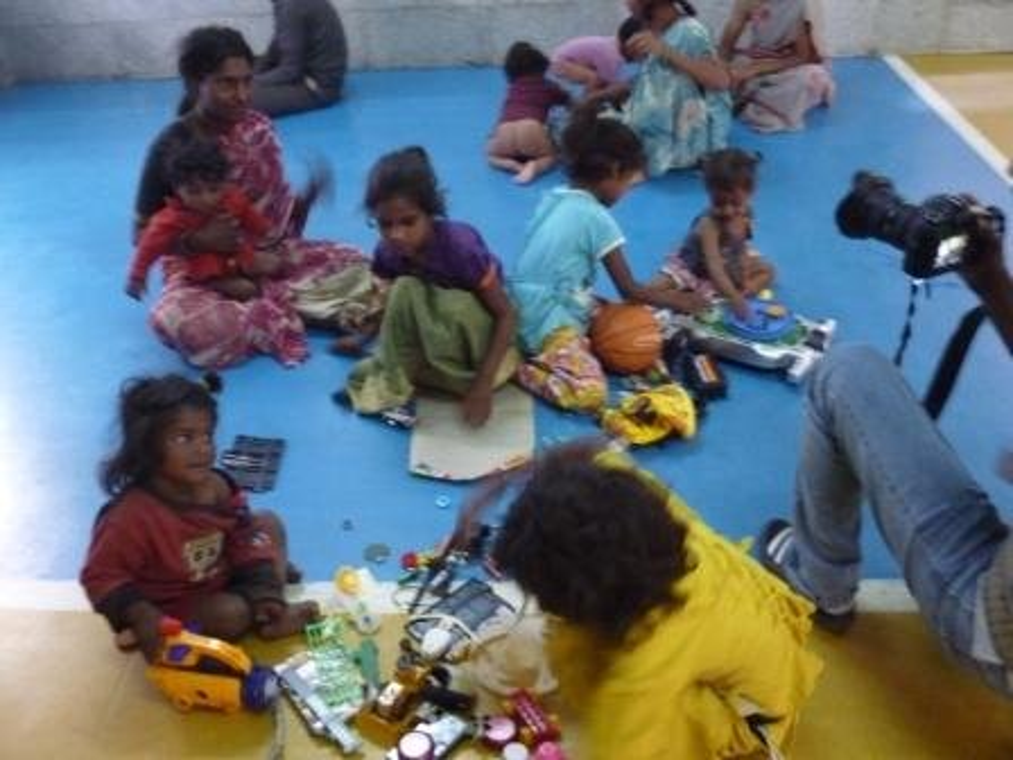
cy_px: 380
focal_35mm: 33
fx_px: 966
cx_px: 506
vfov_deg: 42.9
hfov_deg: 55.4
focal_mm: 5.5
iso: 800
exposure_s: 1/13
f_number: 2.8
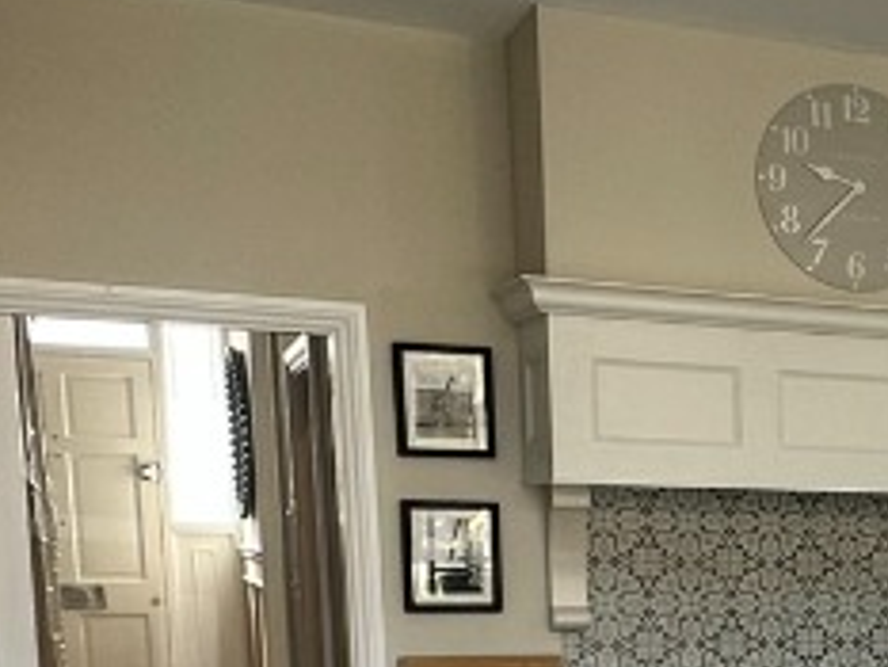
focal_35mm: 72
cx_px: 1246
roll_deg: -0.5
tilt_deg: -8.7
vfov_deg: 19.3
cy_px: 808
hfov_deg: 23.0
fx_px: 1848
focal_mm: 2.22
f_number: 2.2
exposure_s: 1/99
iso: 64
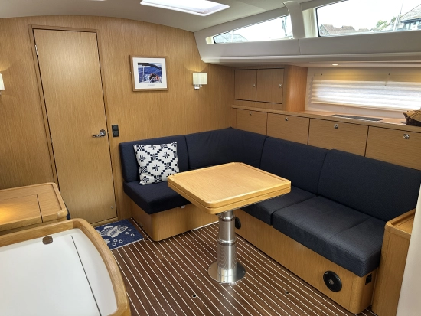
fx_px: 292
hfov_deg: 71.6
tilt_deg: -15.5
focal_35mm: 24
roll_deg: +0.6
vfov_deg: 56.9
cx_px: 210
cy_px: 158
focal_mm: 6.86
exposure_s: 1/121
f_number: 1.78
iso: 200
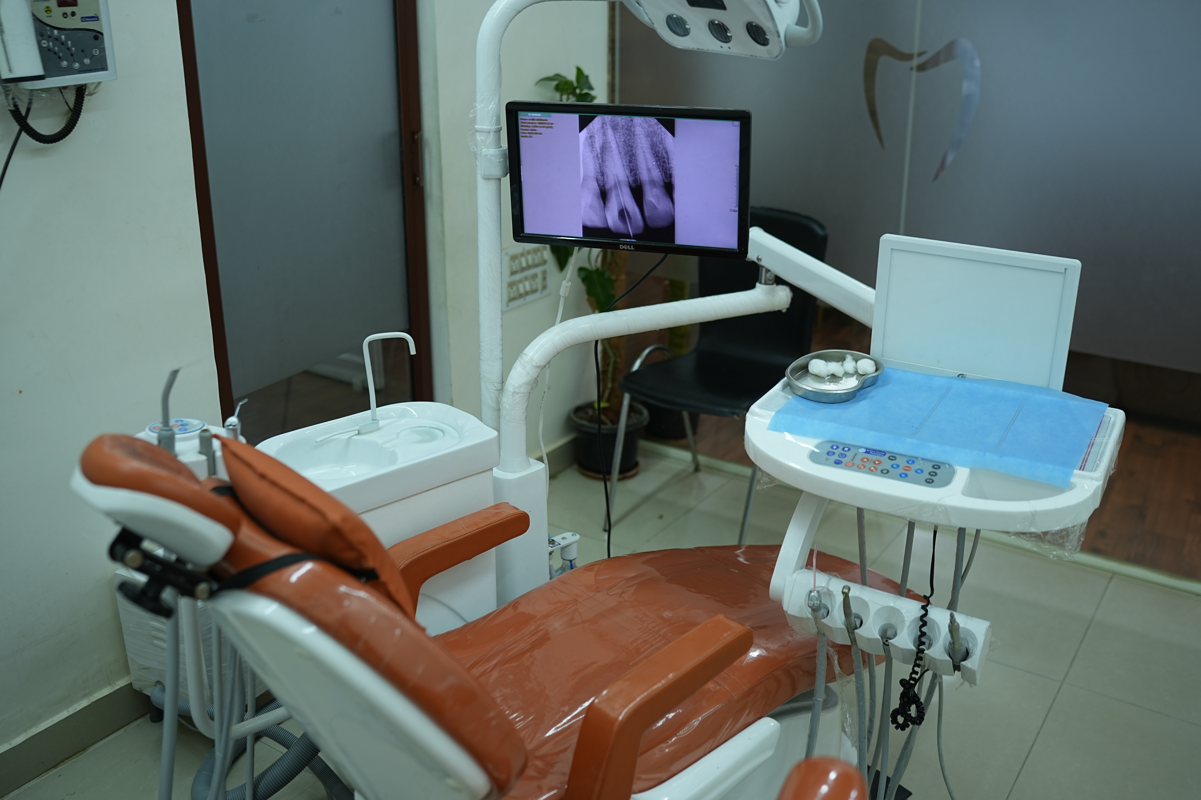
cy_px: 400
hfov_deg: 54.4
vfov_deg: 37.9
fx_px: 1168
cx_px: 600
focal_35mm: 35
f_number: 2
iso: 200
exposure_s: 1/125
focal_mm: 35
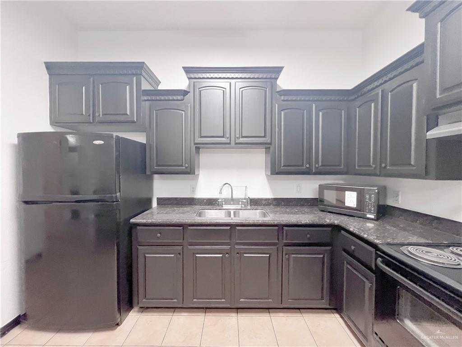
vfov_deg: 89.9
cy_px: 174
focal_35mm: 13
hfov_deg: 106.2
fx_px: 174
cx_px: 231
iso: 32
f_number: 1.8
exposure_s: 1/2053
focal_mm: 1.57
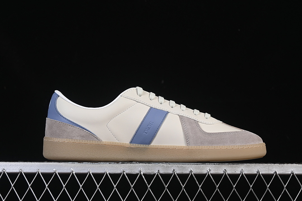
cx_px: 151
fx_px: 629
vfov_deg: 18.2
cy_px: 100
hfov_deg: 27.0
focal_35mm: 75
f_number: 8
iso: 160
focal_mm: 50
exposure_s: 1/80
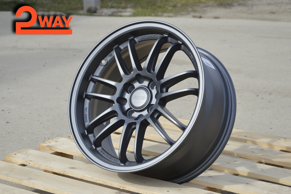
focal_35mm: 99
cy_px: 97
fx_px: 800
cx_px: 146
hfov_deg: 20.6
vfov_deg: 13.8
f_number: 7.1
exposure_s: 1/200
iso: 100
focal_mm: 66
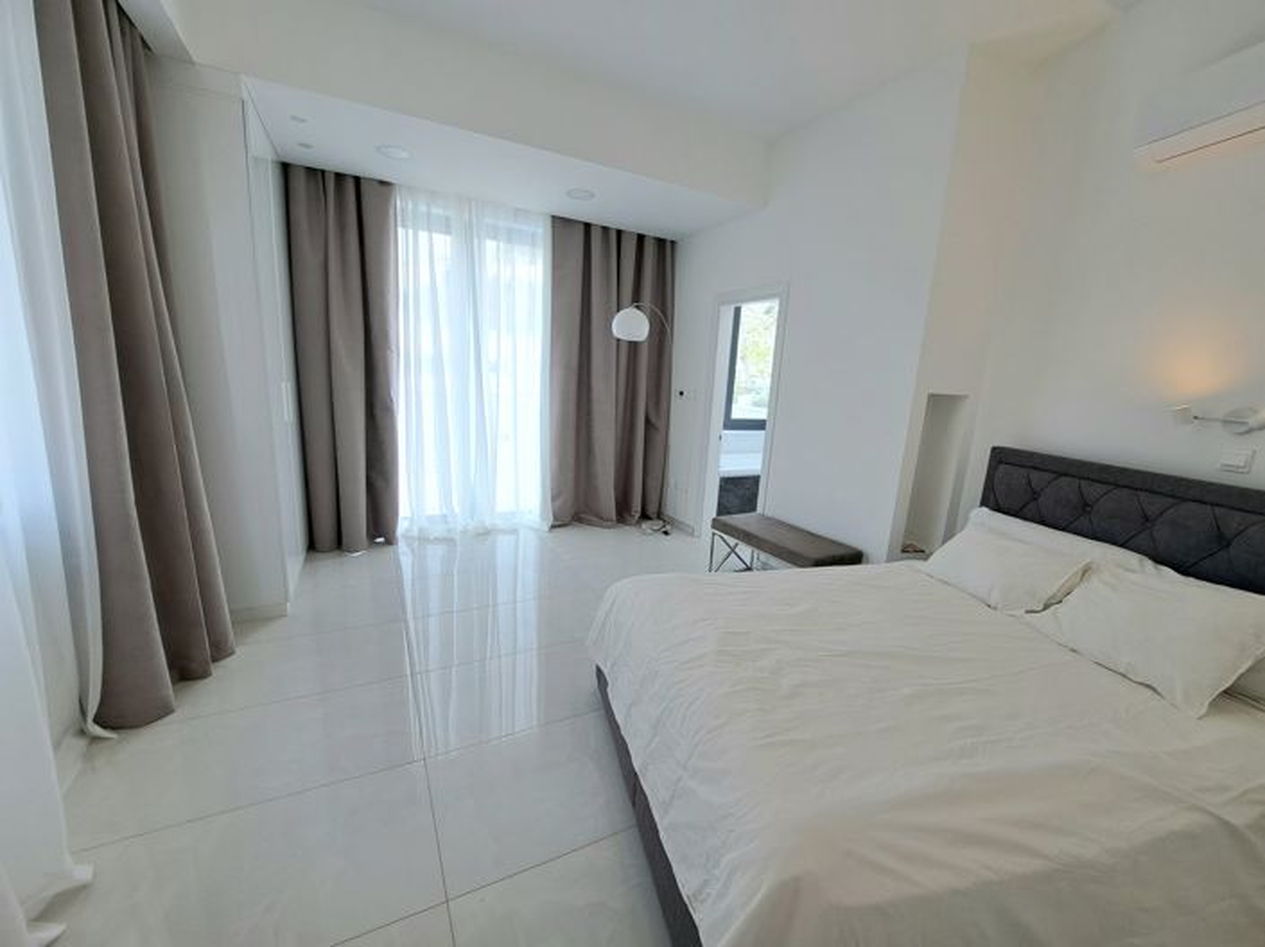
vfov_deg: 89.9
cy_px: 474
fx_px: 475
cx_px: 632
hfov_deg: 106.2
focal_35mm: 13
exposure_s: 1/100
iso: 50
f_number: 2.2
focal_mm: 1.74
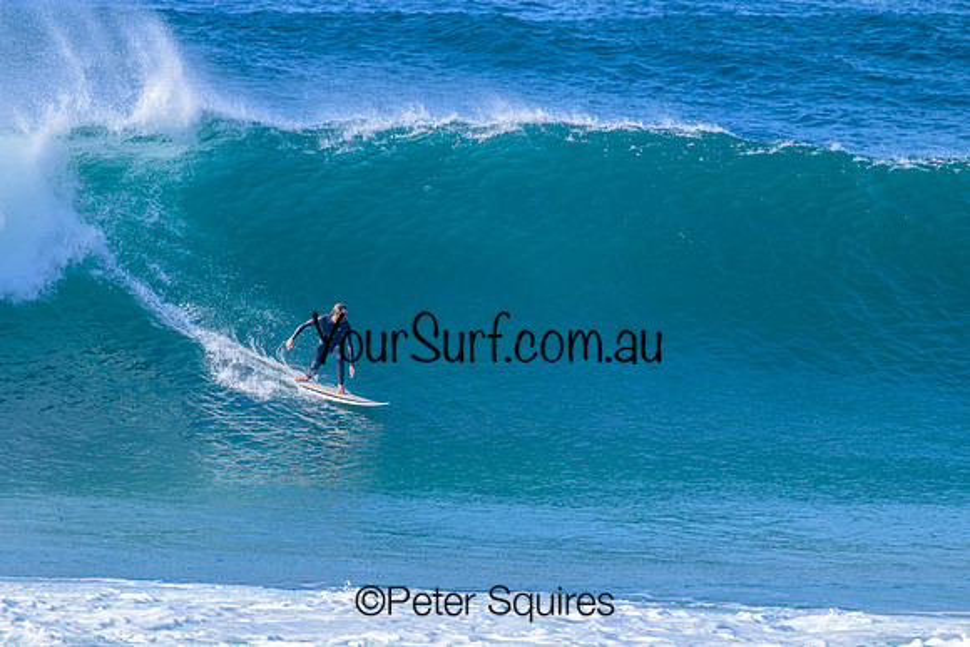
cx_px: 420
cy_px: 289
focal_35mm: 645
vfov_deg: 2.1
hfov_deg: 3.2
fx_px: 17387
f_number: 8
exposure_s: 1/2000
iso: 1000
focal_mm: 560
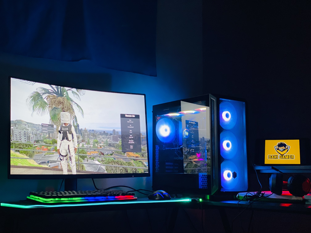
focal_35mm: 52
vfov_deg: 28.0
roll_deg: -0.2
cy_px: 116
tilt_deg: +6.9
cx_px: 156
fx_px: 467
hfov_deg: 36.8
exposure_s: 1/31
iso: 400
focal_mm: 6
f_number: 2
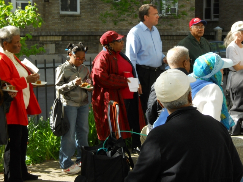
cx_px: 122
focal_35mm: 74
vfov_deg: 19.9
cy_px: 91
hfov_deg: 26.3
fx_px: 519
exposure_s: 1/250
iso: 200
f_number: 4.4
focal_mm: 13.2
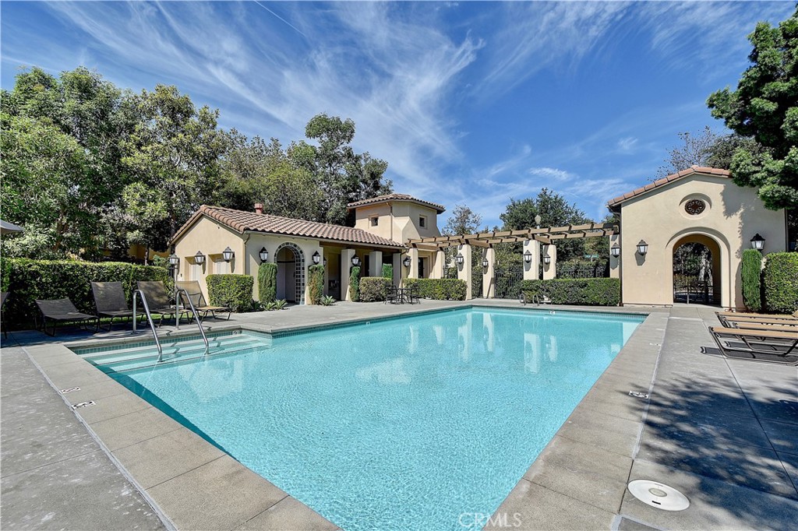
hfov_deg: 100.4
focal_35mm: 15
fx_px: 332
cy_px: 266
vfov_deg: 77.3
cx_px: 399
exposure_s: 1/400
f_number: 7.1
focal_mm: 10
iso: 200
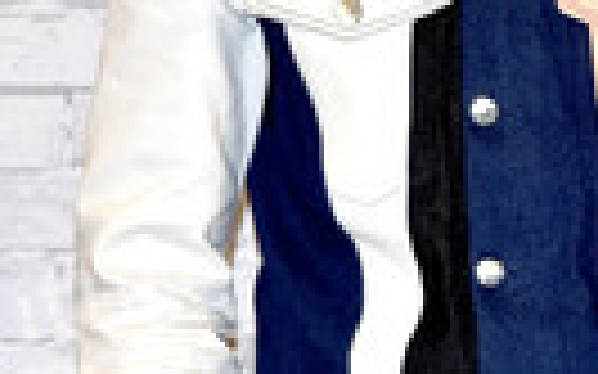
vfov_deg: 2.3
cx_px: 508
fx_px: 9220
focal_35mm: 566
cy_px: 135
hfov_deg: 3.7
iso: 2000
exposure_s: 1/250
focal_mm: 185
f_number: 6.3
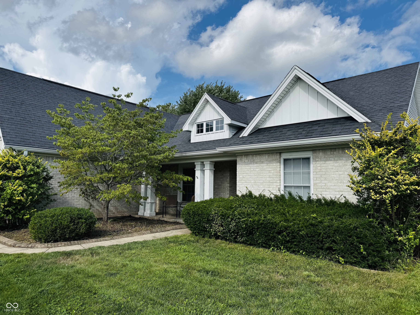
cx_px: 210
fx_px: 291
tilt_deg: +5.6
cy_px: 158
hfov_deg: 71.6
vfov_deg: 56.8
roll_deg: -1.2
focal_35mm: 24
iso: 80
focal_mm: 6.76
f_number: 1.78
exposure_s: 1/4950
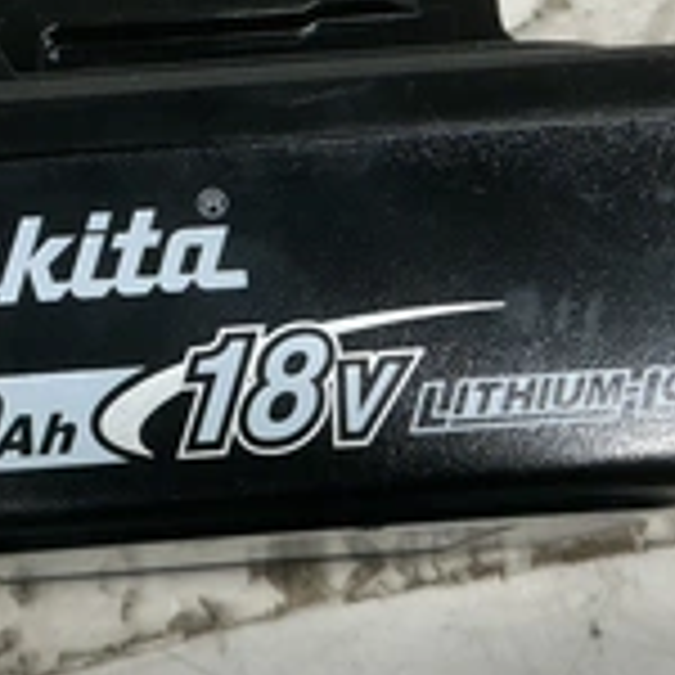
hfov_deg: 25.8
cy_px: 328
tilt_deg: -76.7
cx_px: 180
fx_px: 1456
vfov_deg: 26.1
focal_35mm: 66
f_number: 1.8
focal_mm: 3
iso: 40
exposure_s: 1/120
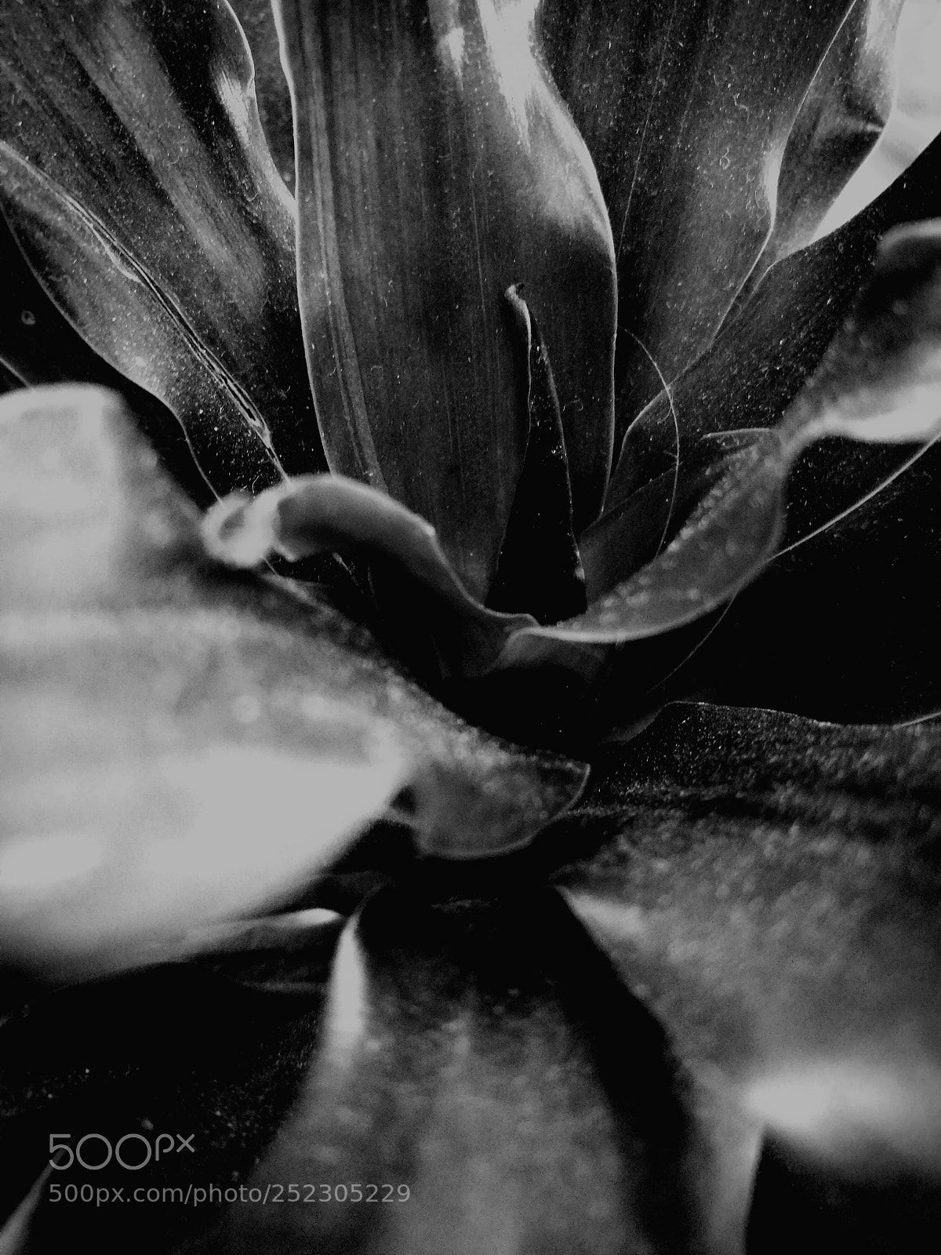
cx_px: 470
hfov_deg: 51.4
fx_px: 979
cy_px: 628
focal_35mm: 27
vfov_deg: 65.3
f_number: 2.2
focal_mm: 4.5
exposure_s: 1/33.3
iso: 400
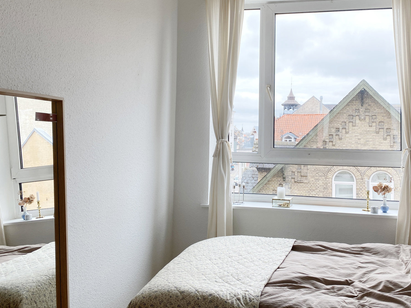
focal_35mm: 35
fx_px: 415
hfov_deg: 52.0
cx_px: 261
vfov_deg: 40.5
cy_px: 124
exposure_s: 1/266
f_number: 1.8
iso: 32
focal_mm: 4.25
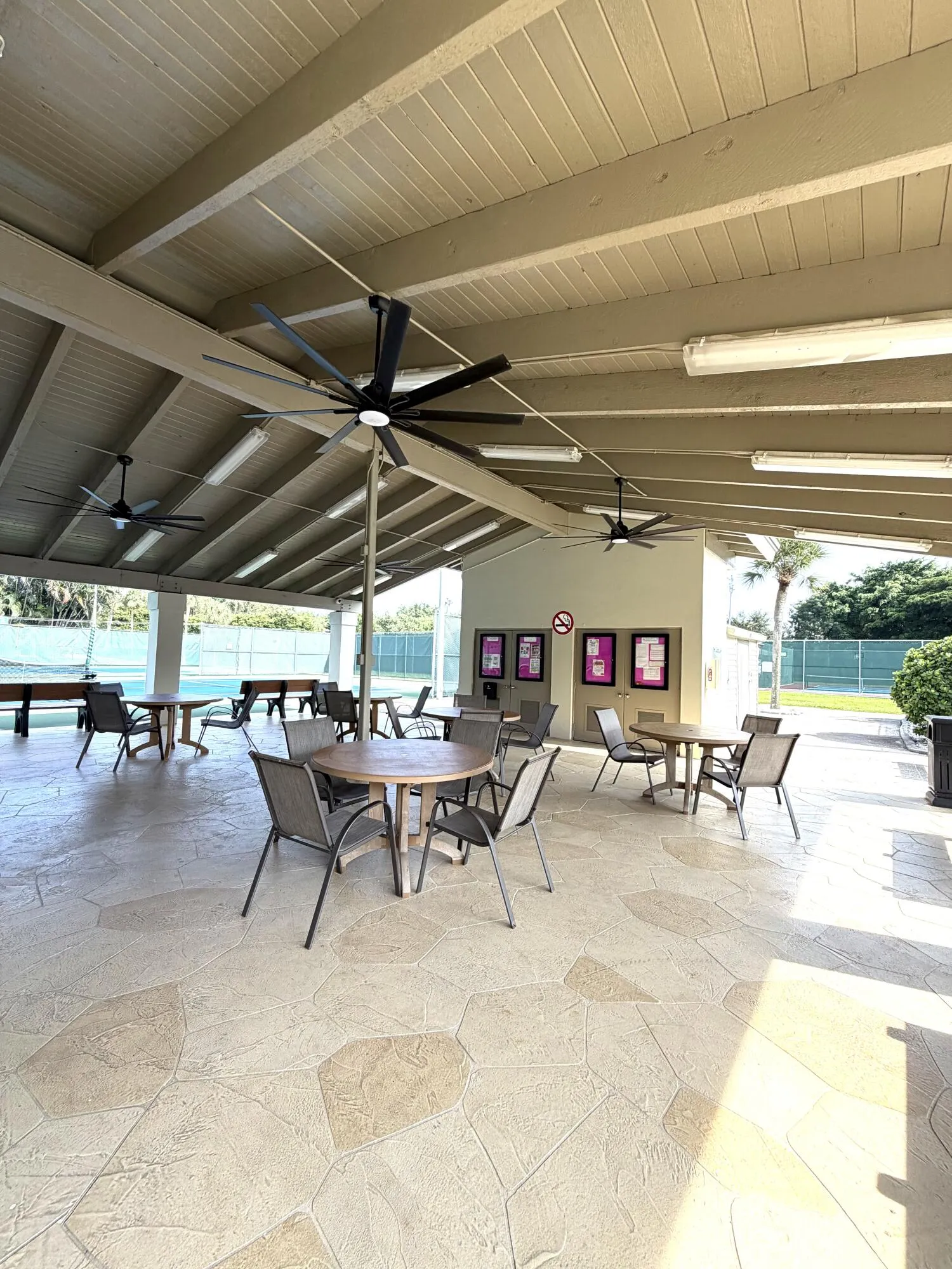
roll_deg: -2.5
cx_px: 476
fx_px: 513
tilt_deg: +2.9
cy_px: 634
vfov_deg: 102.1
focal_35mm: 14
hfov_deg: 85.7
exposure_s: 1/318
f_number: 2.2
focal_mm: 2.22
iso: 50
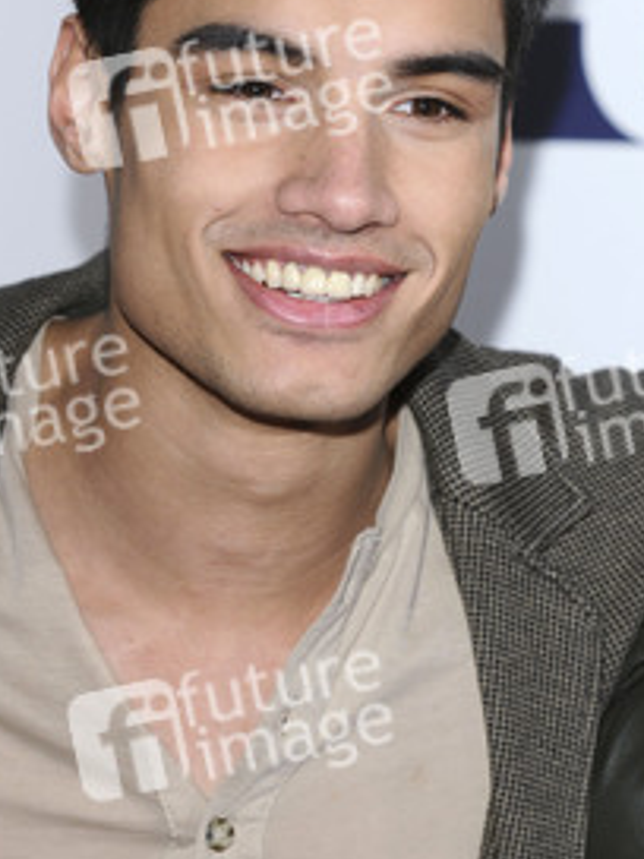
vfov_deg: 10.1
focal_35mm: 195
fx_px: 4837
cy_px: 253
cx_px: 322
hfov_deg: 7.6
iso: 320
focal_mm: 92
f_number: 5
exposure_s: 1/160
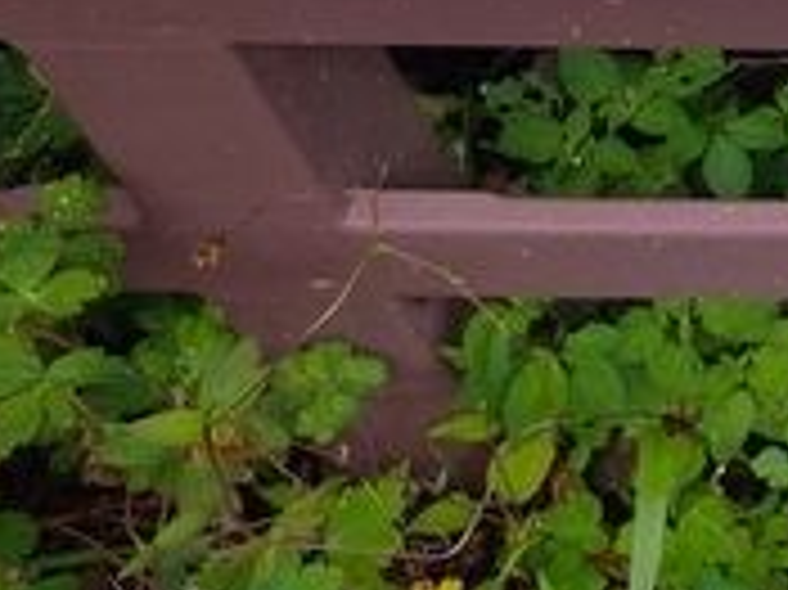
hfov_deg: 15.2
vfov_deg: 13.2
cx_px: 1567
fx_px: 2389
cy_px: -333
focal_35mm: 105
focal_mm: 5.56
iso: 100
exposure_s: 1/248
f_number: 1.8
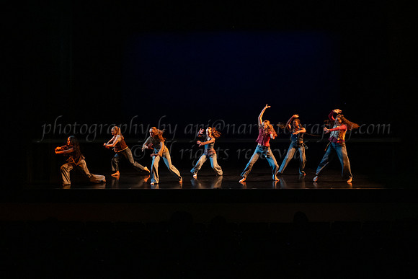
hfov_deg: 46.0
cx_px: 227
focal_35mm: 42
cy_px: 114
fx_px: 491
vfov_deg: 31.6
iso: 3200
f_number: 2.8
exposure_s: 1/320
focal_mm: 35
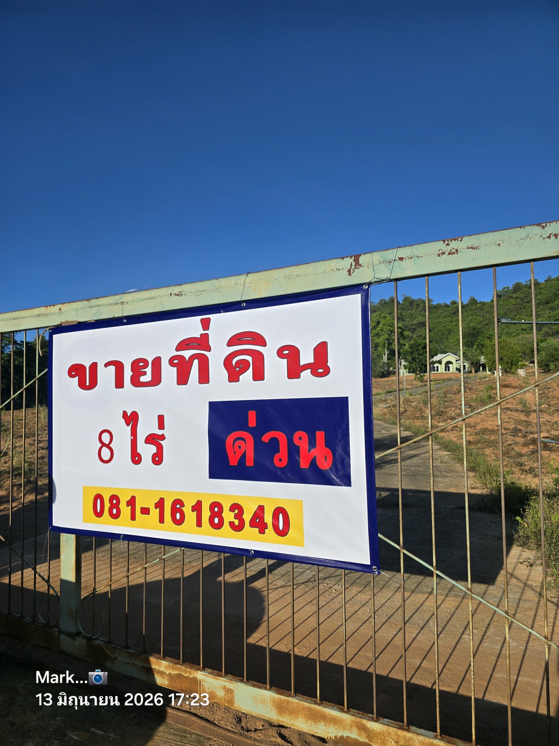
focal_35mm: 23
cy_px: 373
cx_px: 280
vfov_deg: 73.9
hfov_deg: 58.9
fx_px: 495
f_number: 1.7
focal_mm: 6.3
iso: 12
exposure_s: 1/1202
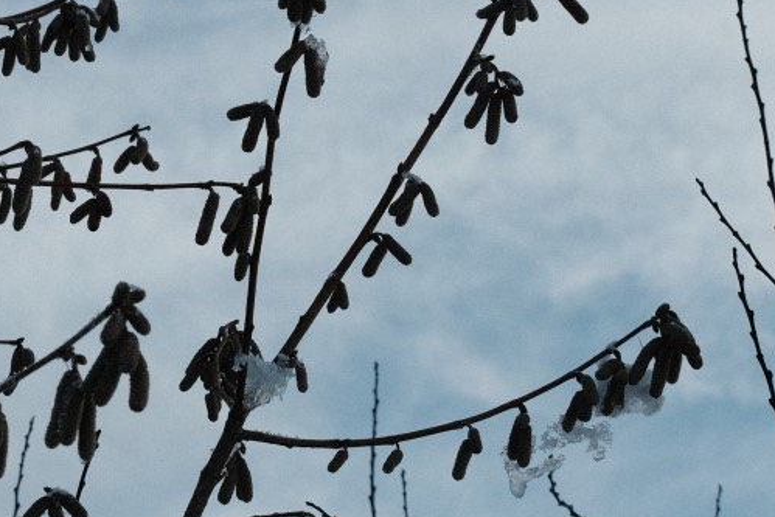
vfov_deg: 9.6
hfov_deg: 14.3
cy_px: -106
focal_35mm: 141
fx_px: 3036
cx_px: -8
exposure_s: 1/950
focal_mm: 29.2
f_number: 8
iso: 640
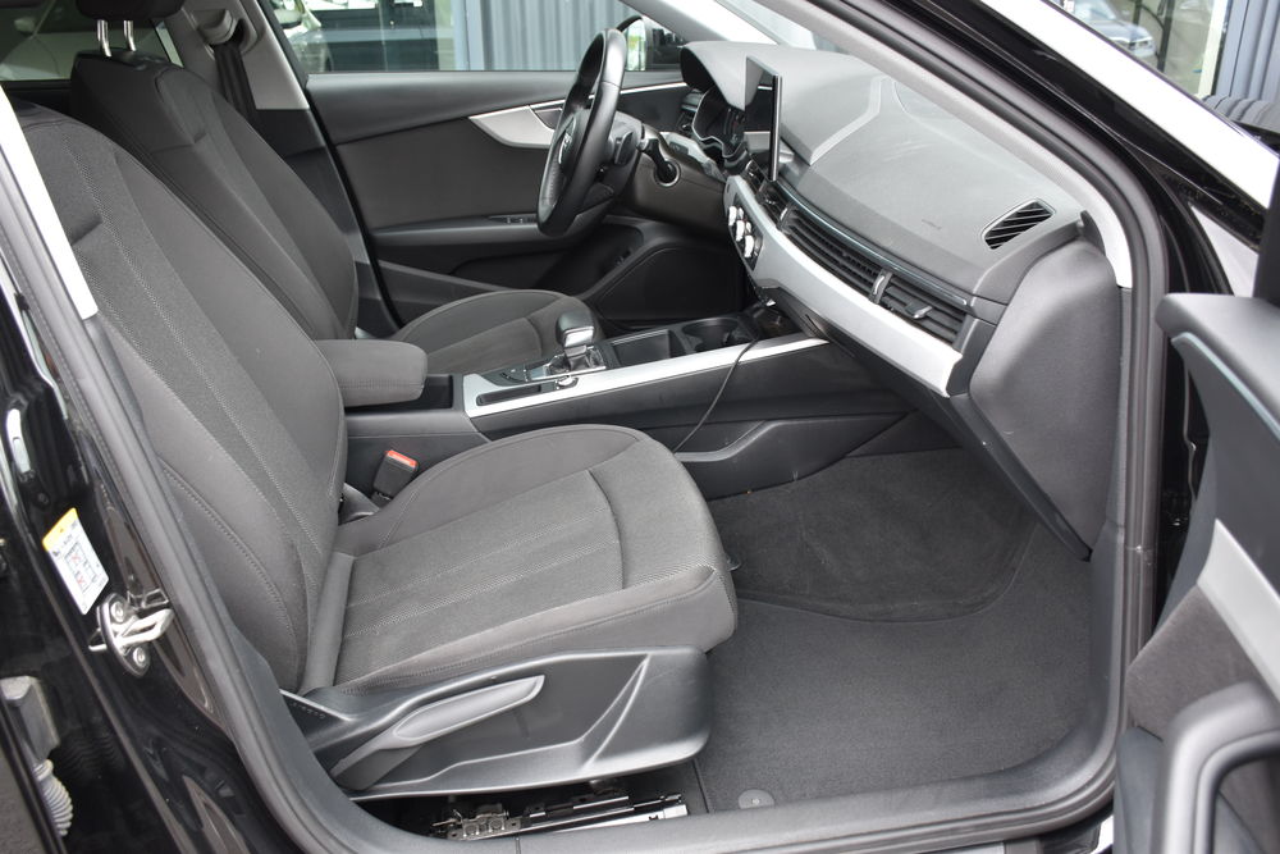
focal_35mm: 30
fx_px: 1067
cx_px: 640
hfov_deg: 61.9
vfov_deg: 43.6
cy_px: 427
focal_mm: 20
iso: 400
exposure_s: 1/125
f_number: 5.6
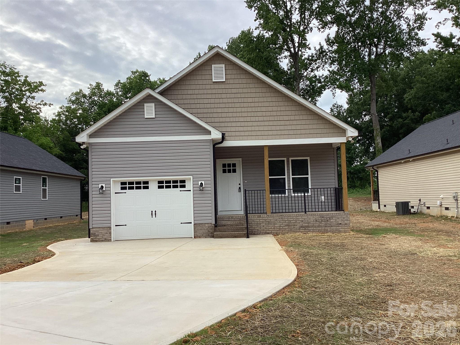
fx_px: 412
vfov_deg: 45.4
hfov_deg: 58.4
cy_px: 172
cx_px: 230
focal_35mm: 31
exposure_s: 1/747
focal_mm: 3.3
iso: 25
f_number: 2.4
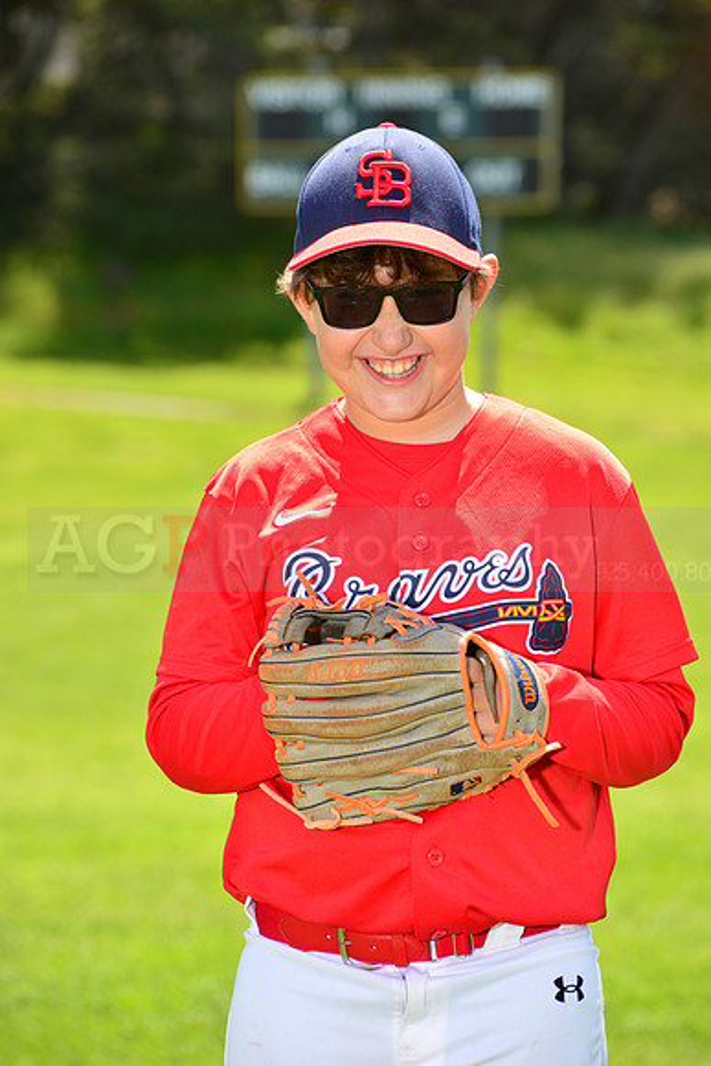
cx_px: 356
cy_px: 533
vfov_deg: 12.1
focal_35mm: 170
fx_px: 5033
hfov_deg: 8.1
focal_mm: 170
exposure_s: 1/250
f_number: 8
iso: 200
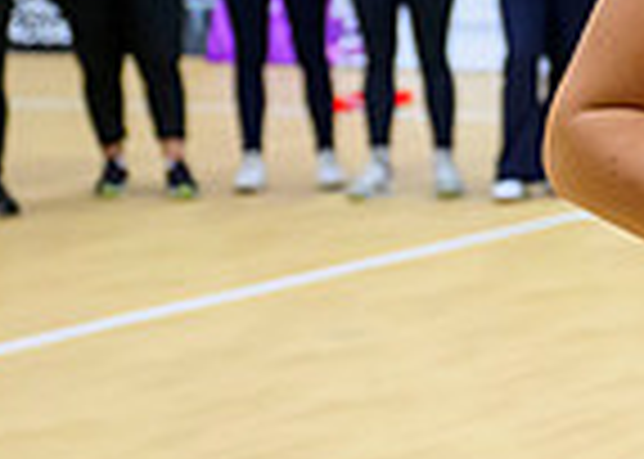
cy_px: -58
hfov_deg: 10.5
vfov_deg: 8.2
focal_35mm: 174
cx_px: 1366
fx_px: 3181
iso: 5000
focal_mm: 41
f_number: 4
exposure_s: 1/640
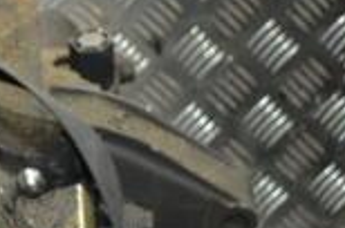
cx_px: -278
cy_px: 237
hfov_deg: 11.6
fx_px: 1568
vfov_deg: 8.3
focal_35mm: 164
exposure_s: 1/60
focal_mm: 28
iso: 1600
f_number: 4.5
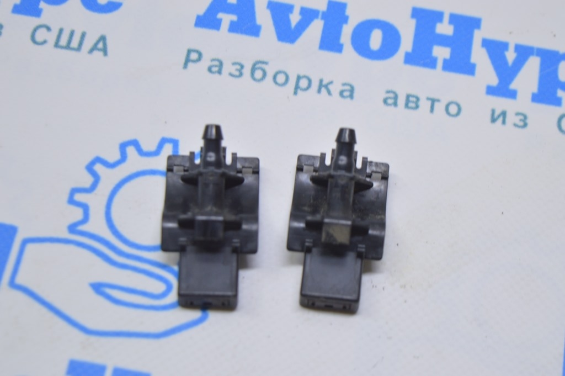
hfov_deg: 24.6
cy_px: 188
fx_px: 1294
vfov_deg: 16.5
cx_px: 282
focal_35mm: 82
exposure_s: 1/20
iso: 400
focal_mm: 55
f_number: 5.6
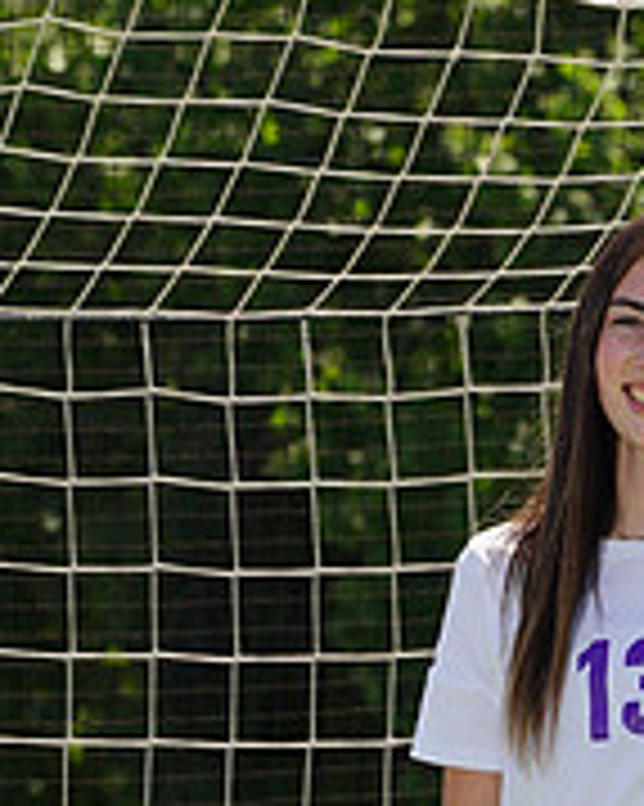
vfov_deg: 2.8
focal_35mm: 686
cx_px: 685
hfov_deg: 2.3
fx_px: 16358
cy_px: 1117
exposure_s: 1/250
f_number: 13
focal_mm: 226
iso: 200
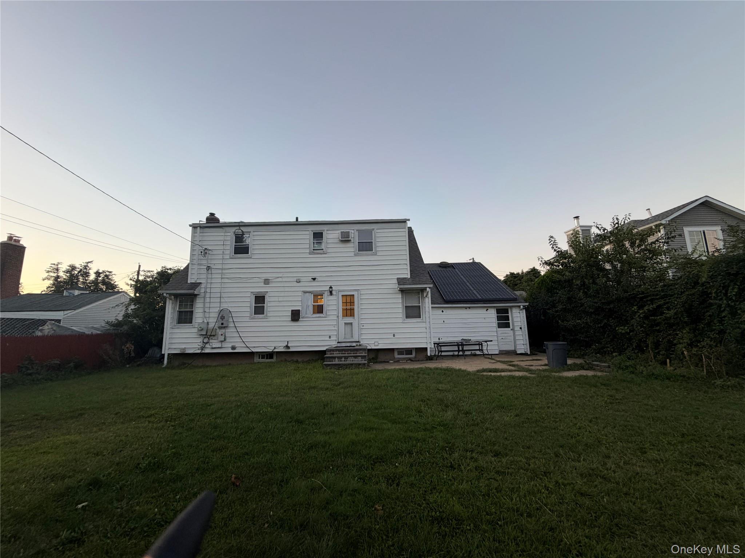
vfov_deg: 85.7
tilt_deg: +9.6
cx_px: 372
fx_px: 301
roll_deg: +2.2
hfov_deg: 102.1
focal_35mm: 14
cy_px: 279
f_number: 2.2
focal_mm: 2.22
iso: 125
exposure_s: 1/121
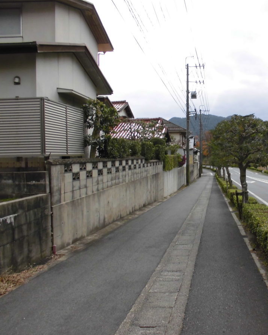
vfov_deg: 52.8
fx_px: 337
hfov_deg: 41.7
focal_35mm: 34
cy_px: 168
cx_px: 210
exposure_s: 1/200
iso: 100
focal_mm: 4.6
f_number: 3.5
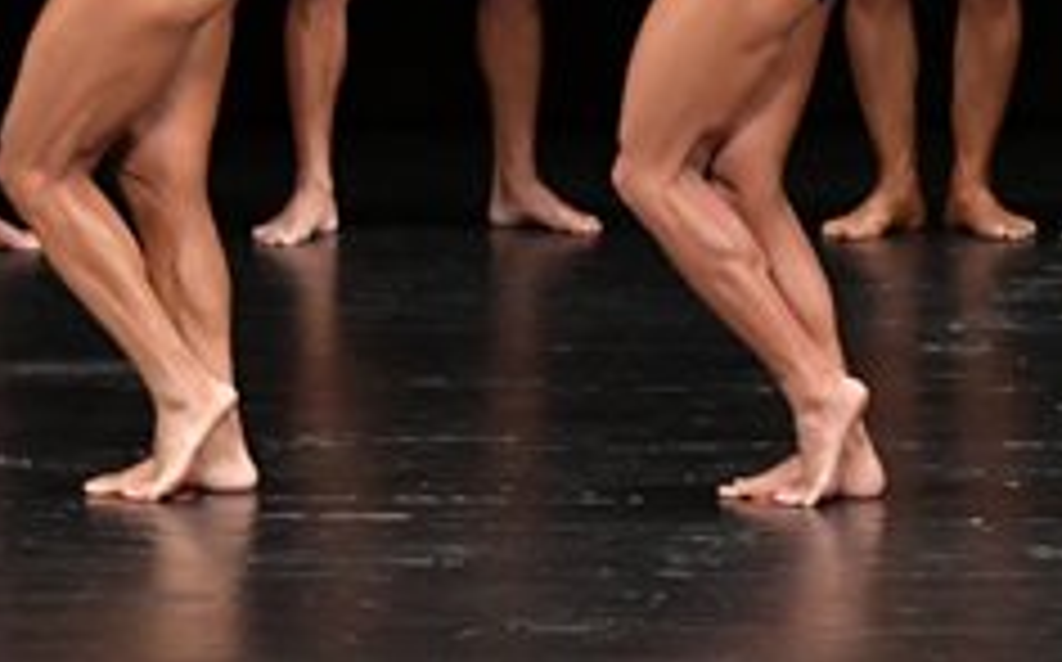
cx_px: 1451
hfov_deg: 4.2
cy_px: -32
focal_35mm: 502
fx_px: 14516
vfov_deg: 2.6
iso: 3200
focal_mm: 100
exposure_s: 1/400
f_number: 5.6
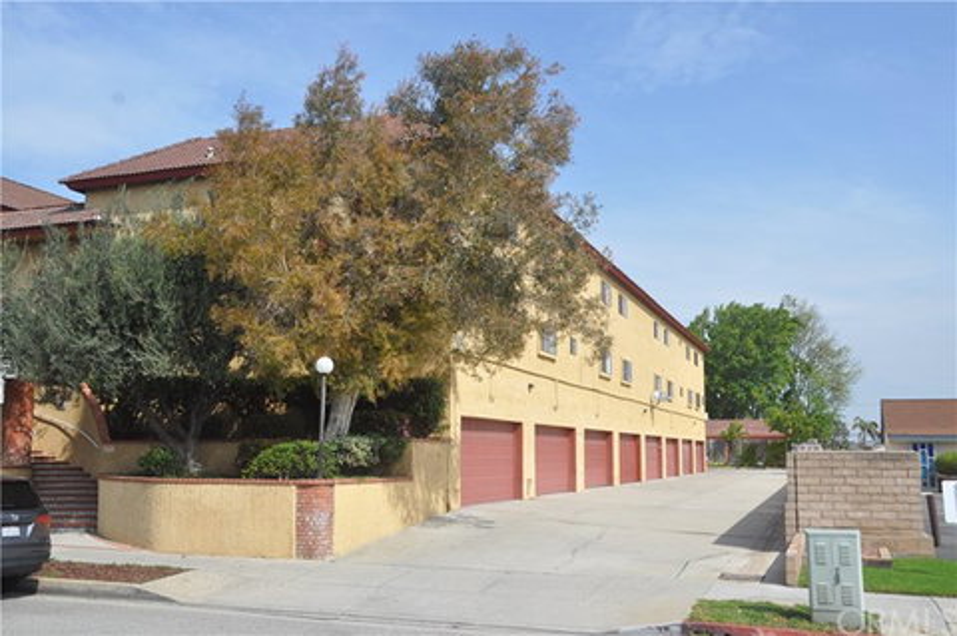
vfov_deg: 36.8
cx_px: 478
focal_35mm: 36
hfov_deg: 53.2
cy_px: 318
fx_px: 956
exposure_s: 1/320
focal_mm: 24
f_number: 9
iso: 200
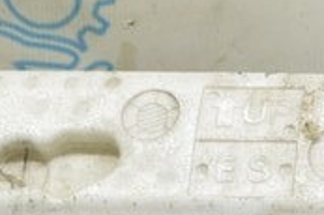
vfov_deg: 6.7
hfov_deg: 9.9
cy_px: 57
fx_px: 1834
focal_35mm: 204
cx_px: 444
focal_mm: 23
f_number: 5.6
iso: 400
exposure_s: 1/15
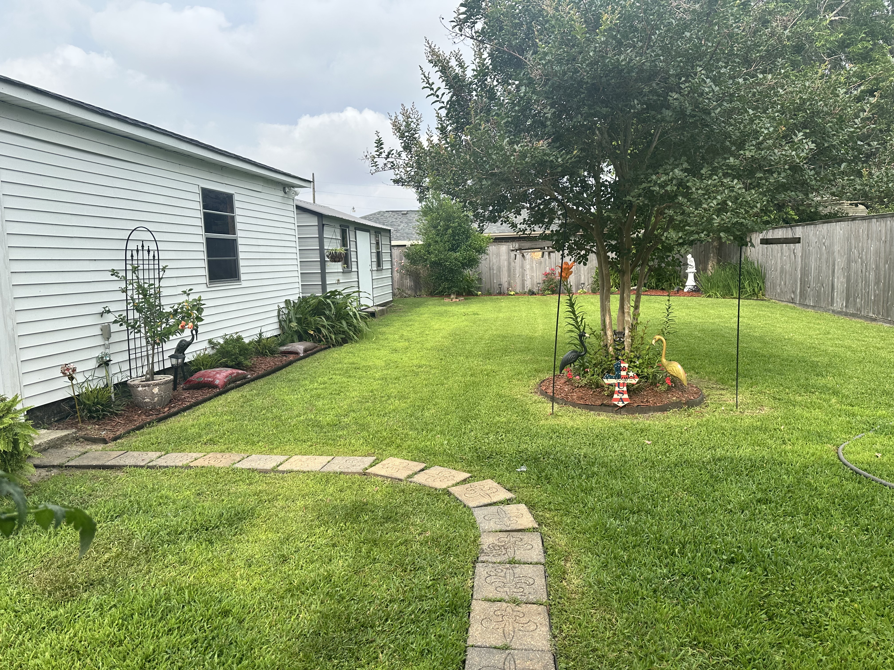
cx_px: 447
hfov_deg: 71.6
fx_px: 620
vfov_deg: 56.8
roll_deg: +2.1
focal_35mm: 24
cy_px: 335
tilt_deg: -6.6
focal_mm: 6.86
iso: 80
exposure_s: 1/1845
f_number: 1.78
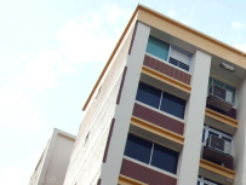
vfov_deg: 14.6
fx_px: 712
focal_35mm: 100
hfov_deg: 18.3
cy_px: 180
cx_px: 319
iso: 80
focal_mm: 6.2
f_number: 5.6
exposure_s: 1/160
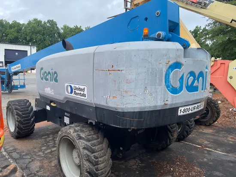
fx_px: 177
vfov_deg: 53.1
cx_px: 118
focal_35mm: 26
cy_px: 88
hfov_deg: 67.3
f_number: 1.6
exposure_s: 1/831
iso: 32
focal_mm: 4.2
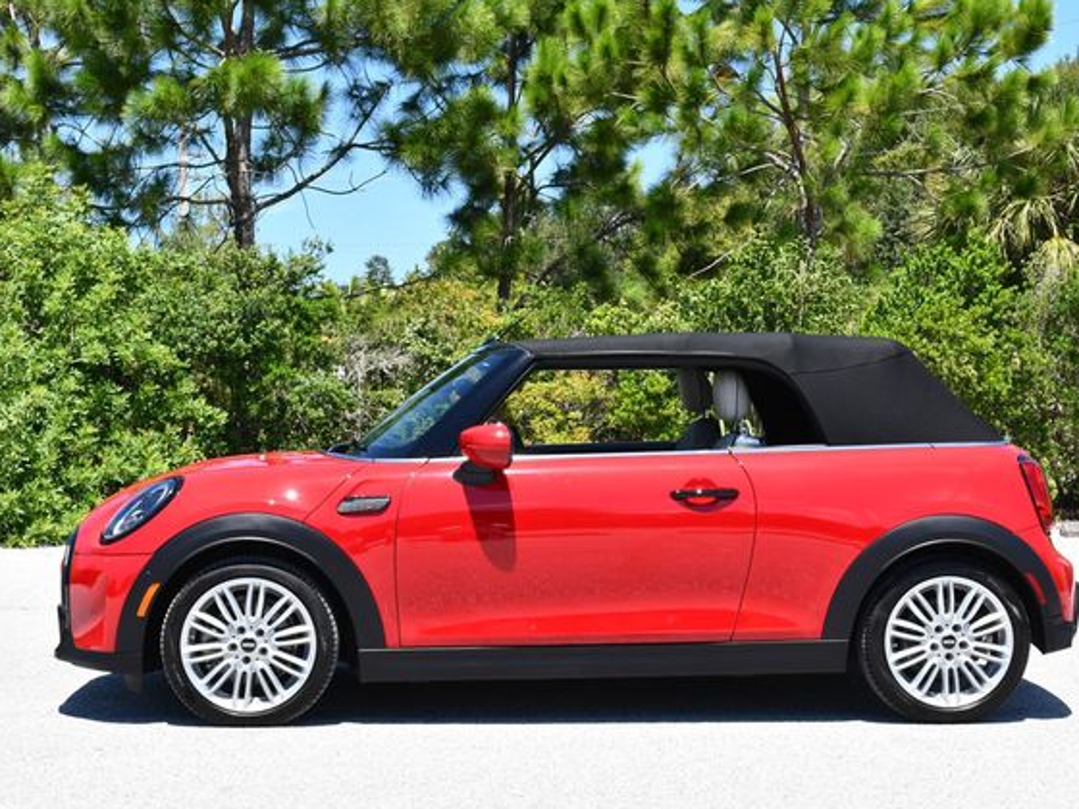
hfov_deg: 29.4
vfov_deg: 22.3
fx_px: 2057
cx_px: 599
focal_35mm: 66
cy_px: 408
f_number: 8
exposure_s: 1/250
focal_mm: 30
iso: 200
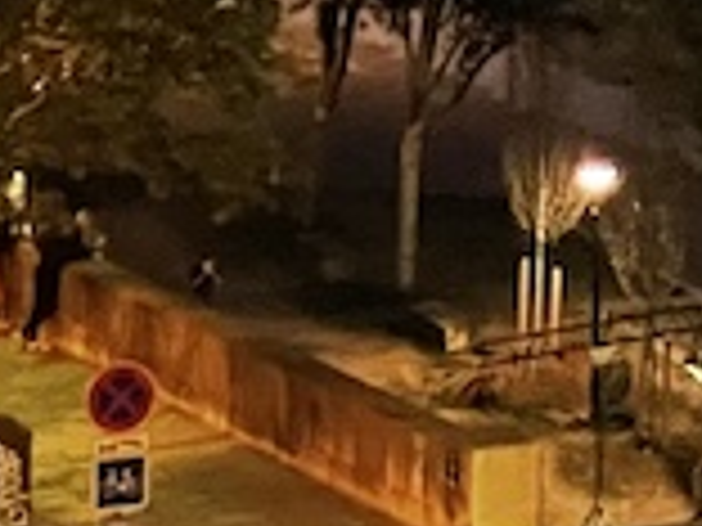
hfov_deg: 5.5
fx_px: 6936
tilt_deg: -1.2
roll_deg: -1.4
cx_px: 1948
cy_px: -805
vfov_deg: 4.2
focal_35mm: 342
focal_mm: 6
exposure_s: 1/33
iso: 640
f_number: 2
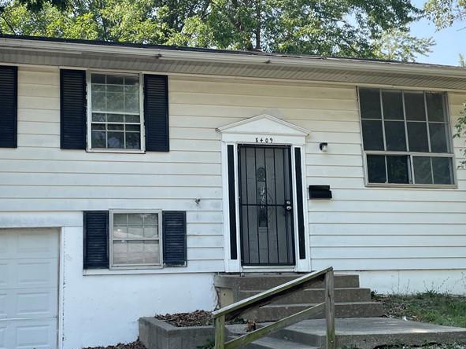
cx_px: 177
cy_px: 190
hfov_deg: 41.8
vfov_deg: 32.2
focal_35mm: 45
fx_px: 606
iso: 32
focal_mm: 4.2
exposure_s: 1/855
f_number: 1.6
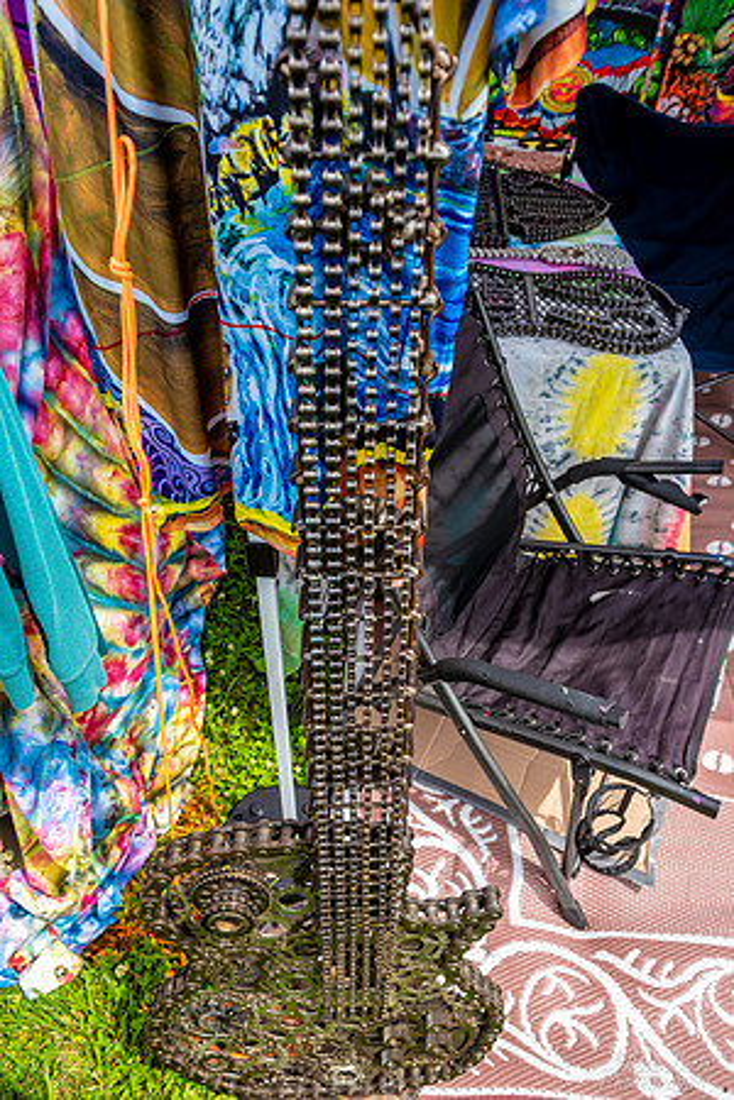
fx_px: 734
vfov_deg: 73.7
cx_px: 367
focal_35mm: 24
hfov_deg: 53.1
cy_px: 550
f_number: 5.6
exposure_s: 1/200
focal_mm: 24
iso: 100
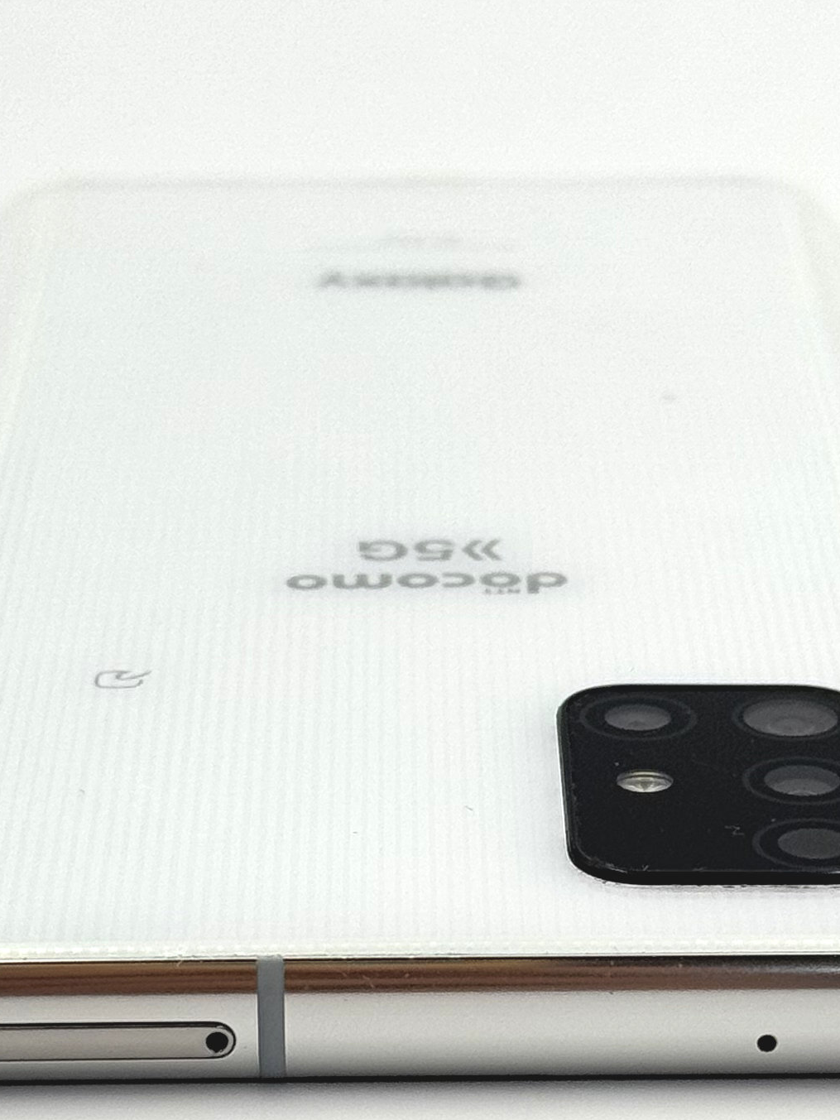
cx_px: 446
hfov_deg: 10.4
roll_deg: -0.2
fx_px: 4626
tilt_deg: -22.2
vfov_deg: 13.8
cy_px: 672
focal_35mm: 143
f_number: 1.78
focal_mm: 6.76
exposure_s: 1/568
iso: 64
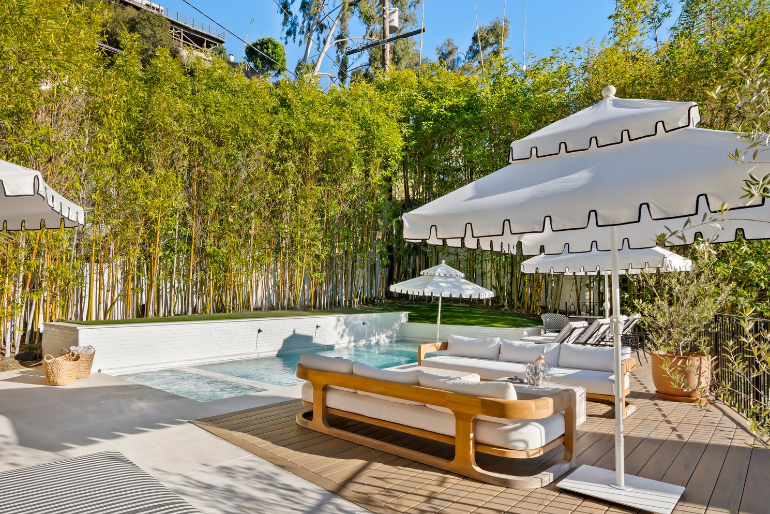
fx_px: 471
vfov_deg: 57.1
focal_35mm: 22
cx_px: 289
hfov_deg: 77.2
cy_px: 283
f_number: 8
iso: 125
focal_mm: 16
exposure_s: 1/50
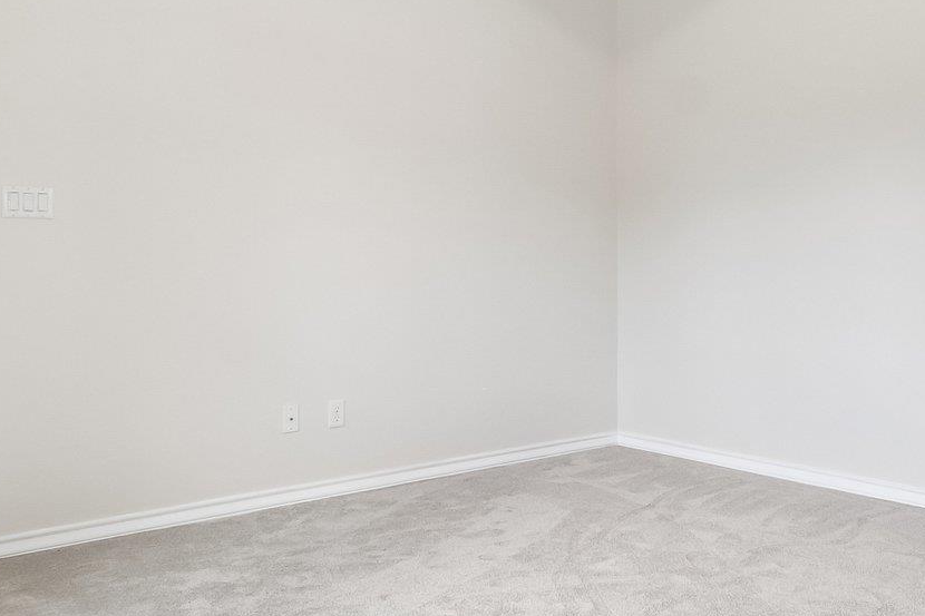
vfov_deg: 35.6
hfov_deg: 51.1
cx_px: 607
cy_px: 211
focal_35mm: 37
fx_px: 950
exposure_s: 1/30
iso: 400
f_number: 8
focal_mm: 10
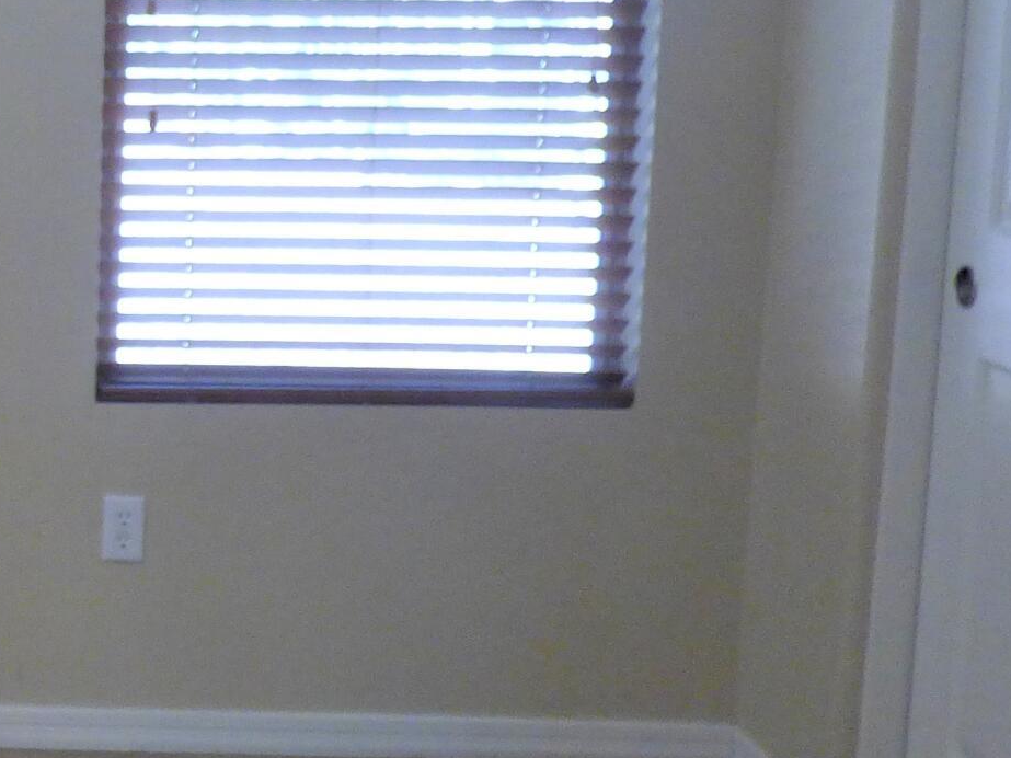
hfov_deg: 26.4
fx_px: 1898
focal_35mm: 65
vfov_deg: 22.4
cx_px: -214
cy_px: 222
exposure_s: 1/60
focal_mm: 3.58
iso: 250
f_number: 2.8
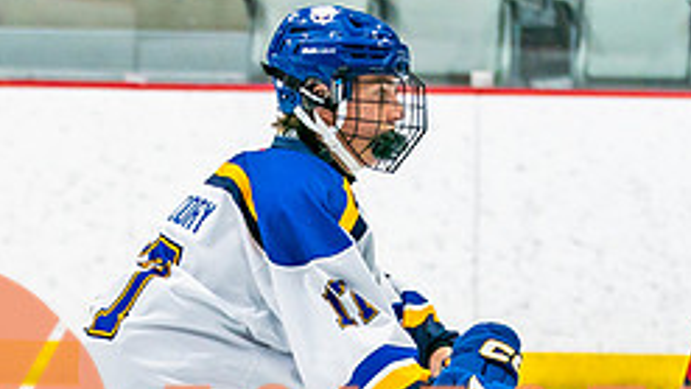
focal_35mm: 455
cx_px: 212
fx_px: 8338
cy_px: 401
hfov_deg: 4.7
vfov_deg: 2.7
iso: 500
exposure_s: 1/640
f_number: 3.2
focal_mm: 110
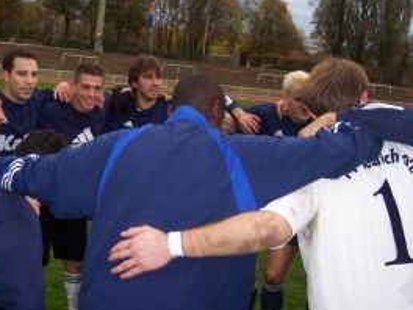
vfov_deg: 24.8
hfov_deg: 32.5
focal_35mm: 59
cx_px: 142
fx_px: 704
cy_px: 117
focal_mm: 8
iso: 100
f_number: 2.8
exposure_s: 1/60
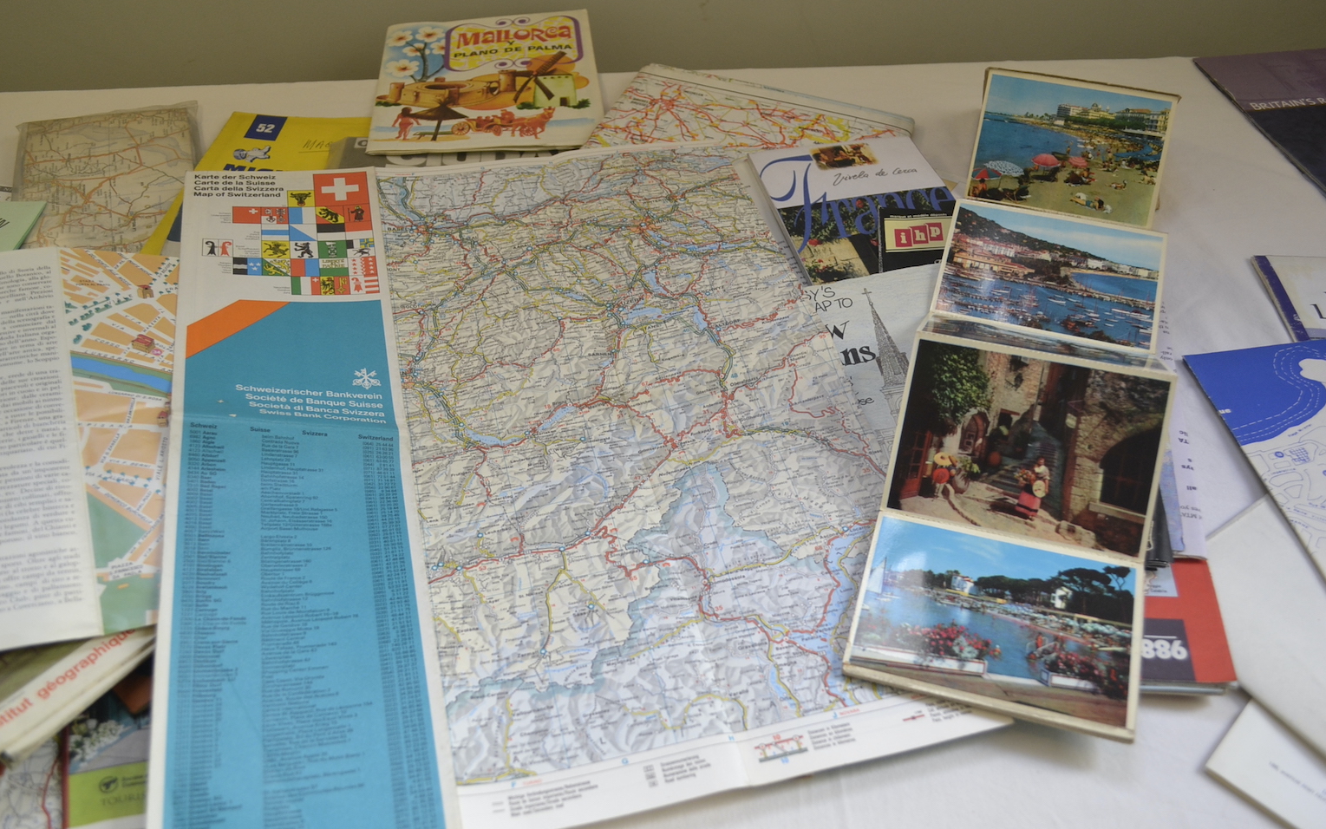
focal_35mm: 32
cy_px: 408
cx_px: 660
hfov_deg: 59.6
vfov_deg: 39.4
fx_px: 1157
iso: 400
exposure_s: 1/125
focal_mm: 20
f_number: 5.6
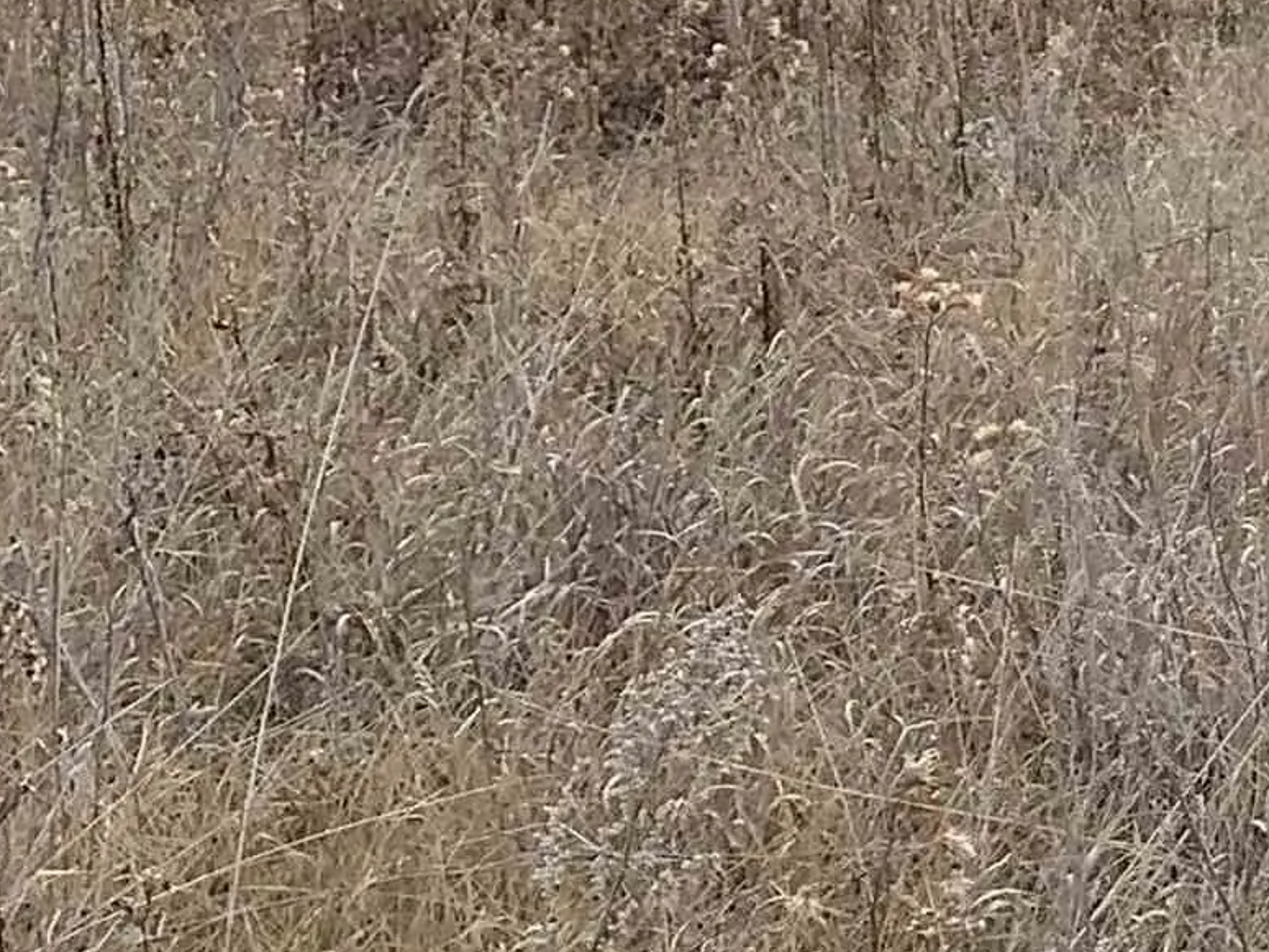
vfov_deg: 12.0
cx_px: 1792
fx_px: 4510
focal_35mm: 123
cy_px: 344
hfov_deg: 15.1
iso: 25
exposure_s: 1/411
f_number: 2.4
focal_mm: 3.3
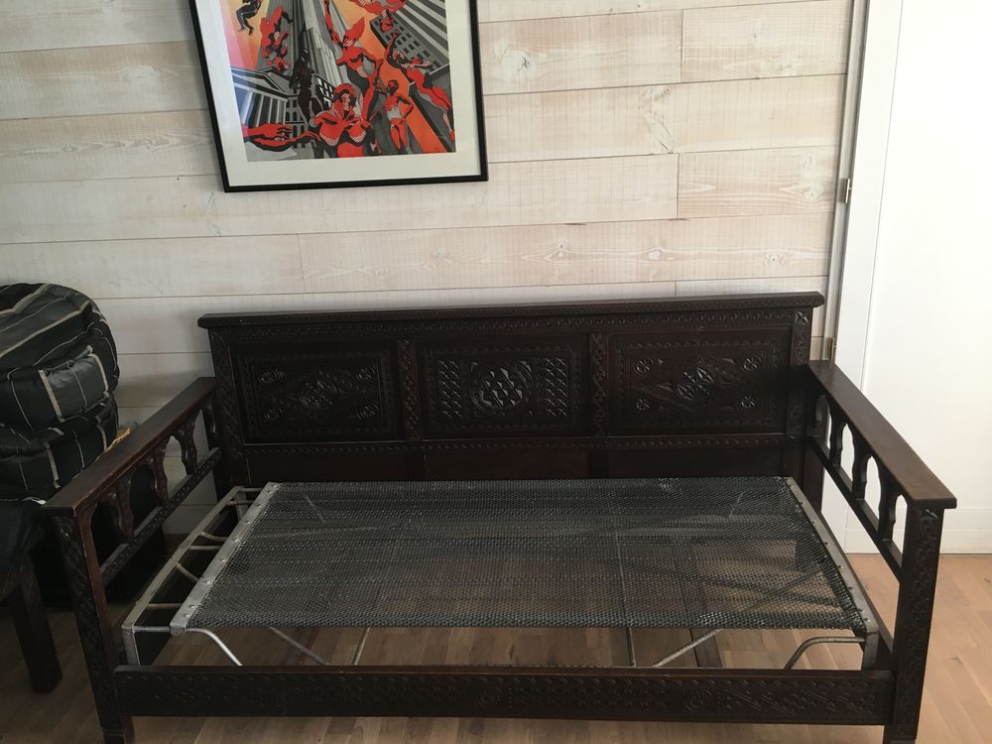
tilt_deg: -19.5
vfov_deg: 48.2
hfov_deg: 61.7
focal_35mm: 29
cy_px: 372
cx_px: 496
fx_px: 831
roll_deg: +3.1
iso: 125
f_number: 2.2
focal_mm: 4.15
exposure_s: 1/33
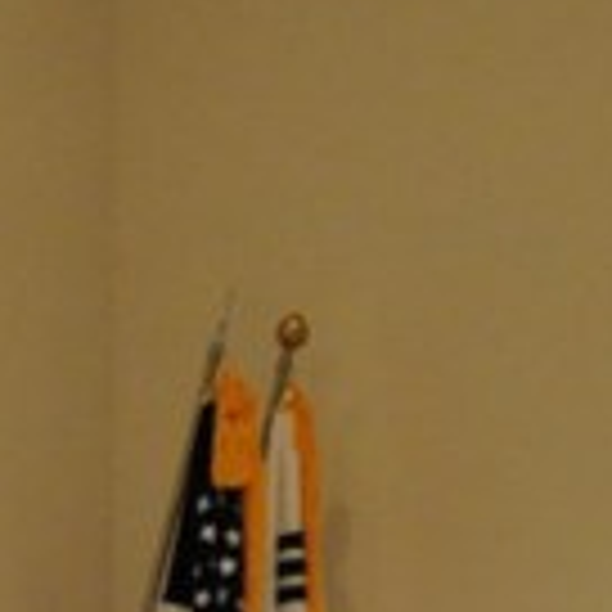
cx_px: -873
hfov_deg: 7.1
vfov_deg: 7.2
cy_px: 1404
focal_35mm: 230
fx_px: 4601
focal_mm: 24
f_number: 3.8
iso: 1600
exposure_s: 1/60
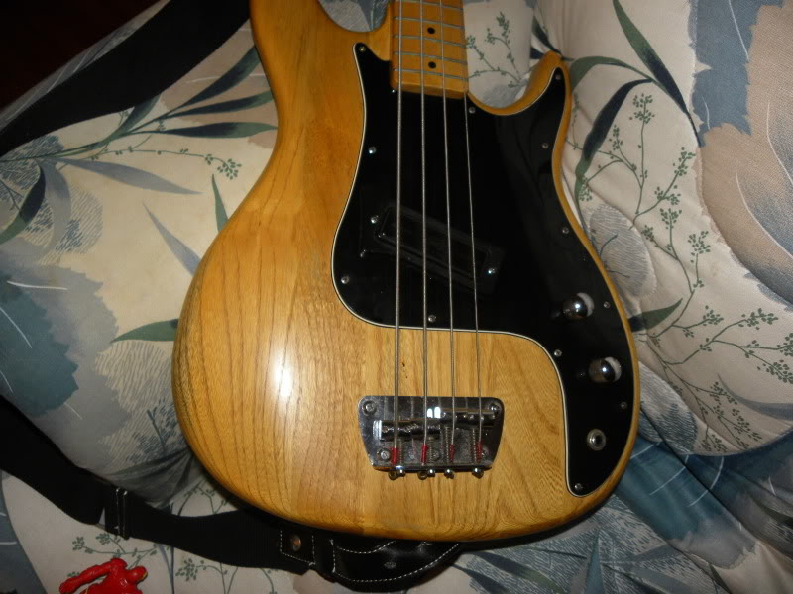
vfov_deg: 53.1
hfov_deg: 67.3
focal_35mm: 26
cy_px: 297
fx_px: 596
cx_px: 396
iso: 100
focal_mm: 4.6
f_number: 2.8
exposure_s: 1/30
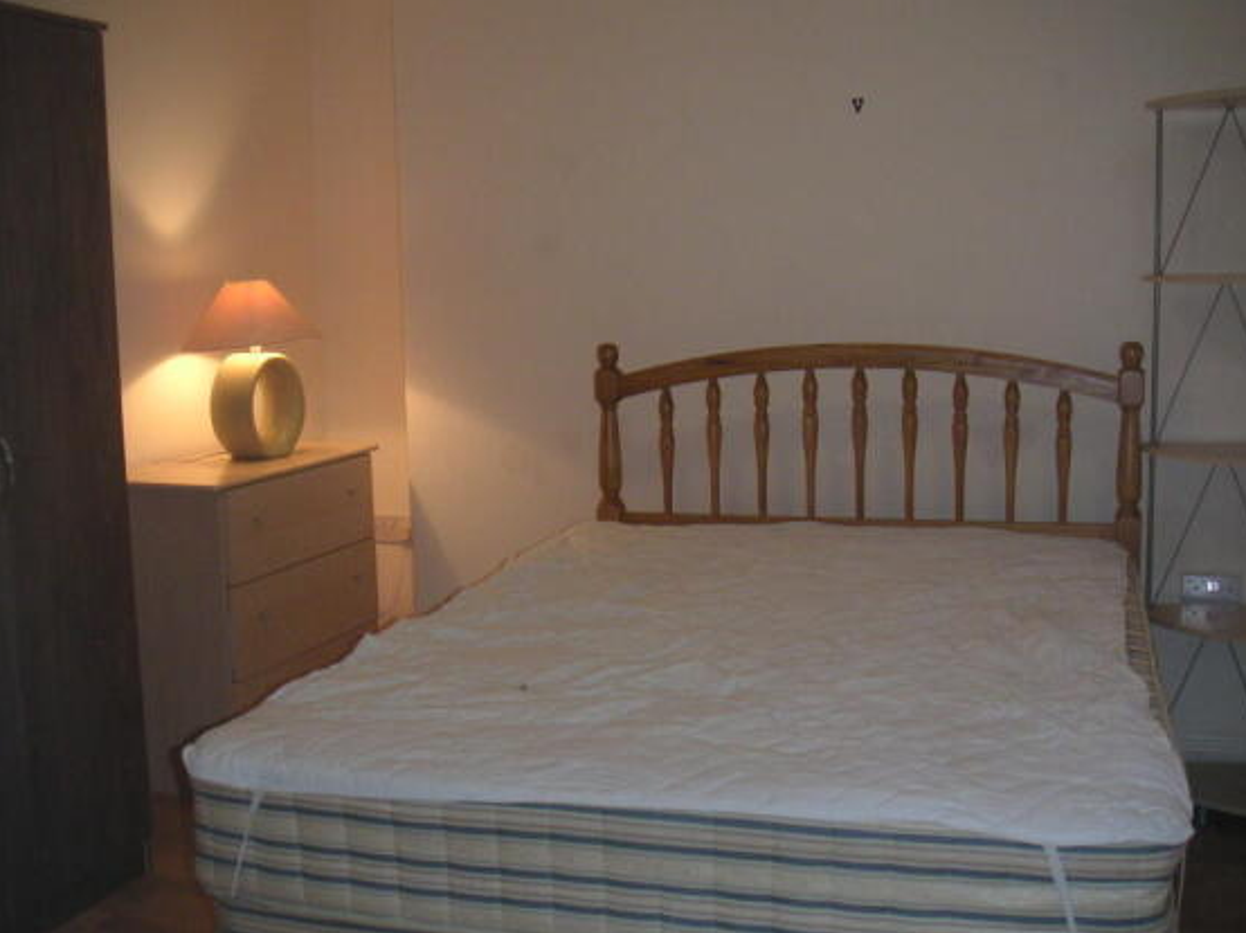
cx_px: 617
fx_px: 1439
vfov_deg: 35.9
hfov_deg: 46.8
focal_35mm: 40
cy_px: 473
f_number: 2.8
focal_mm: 6
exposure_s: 1/45
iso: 160
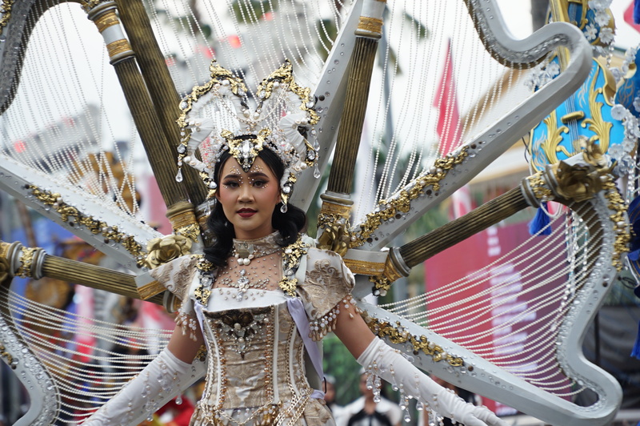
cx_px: 320
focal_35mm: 157
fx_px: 2789
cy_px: 213
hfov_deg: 13.1
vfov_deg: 8.7
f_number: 4
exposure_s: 1/200
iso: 200
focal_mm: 105
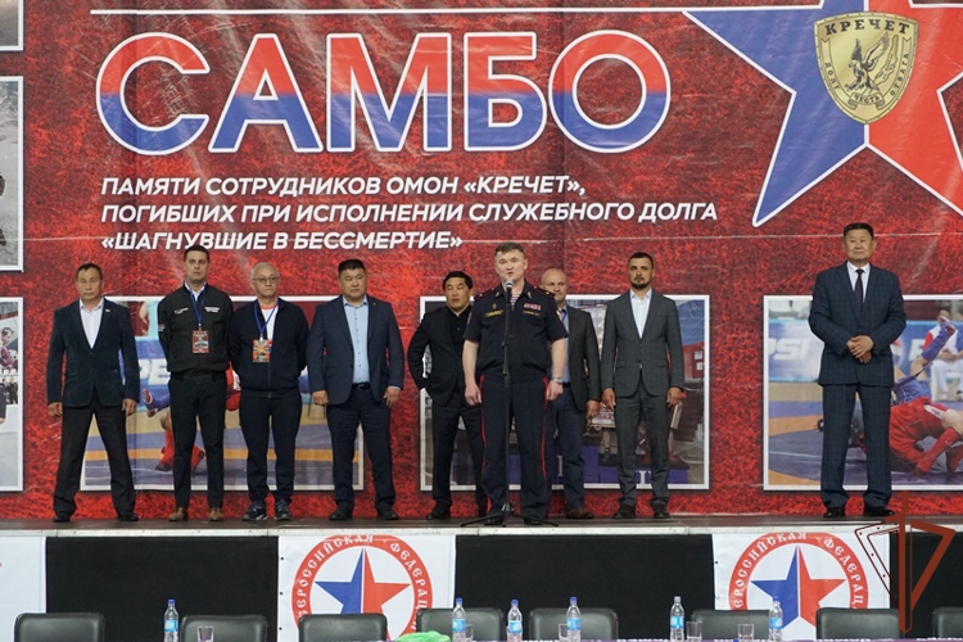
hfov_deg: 17.7
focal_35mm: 116
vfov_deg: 11.9
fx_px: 3089
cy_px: 321
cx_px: 482
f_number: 5.6
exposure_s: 1/160
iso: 4000
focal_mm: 77
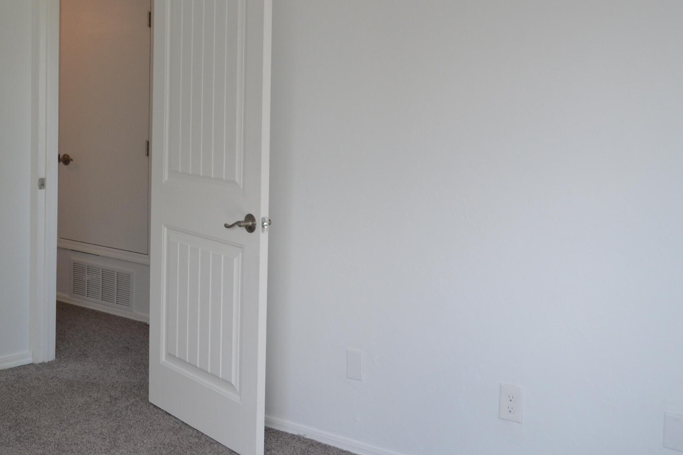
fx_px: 1024
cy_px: 115
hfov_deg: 34.8
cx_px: 70
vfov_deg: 24.8
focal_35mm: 54
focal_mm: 20
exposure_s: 1/100
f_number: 5
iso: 400
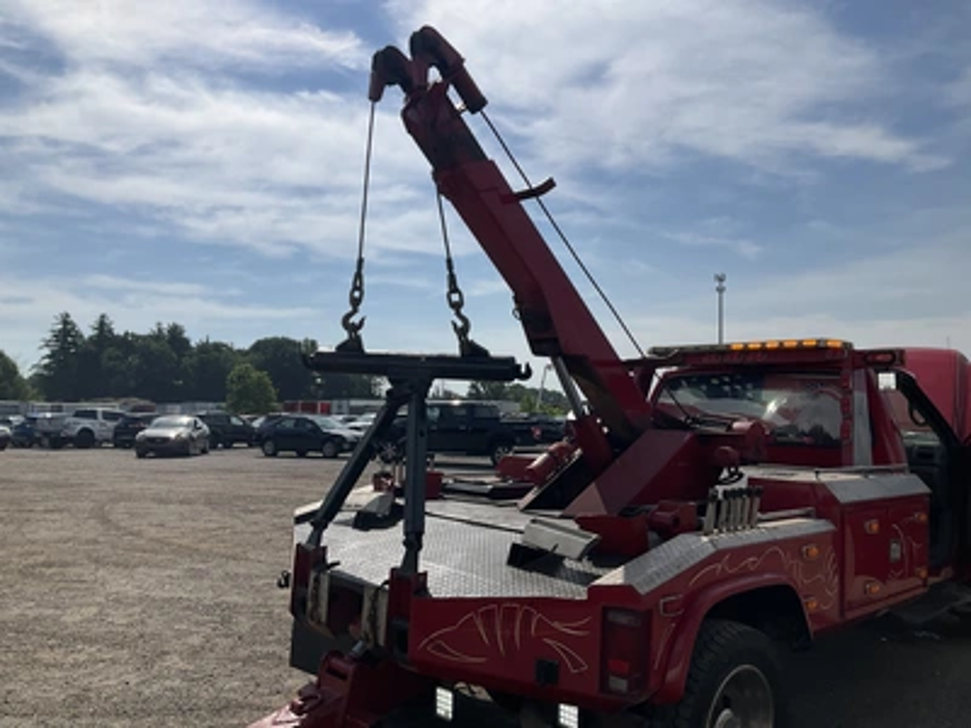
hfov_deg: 61.7
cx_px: 486
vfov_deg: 48.2
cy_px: 364
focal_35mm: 29
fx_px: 813
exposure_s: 1/5814
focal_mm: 3
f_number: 1.8
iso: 25
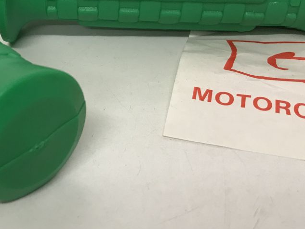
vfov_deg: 24.3
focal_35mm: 59
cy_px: 35
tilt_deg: -27.1
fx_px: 520
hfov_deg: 32.2
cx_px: 82
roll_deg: +3.4
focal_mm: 3.99
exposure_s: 1/20
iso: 40
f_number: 1.8
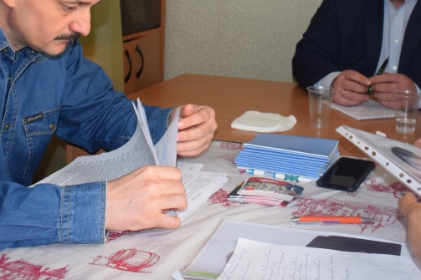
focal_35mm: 55
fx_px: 643
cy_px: 14
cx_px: 279
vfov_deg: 23.8
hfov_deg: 35.9
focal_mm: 18
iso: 800
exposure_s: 1/160
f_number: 3.5
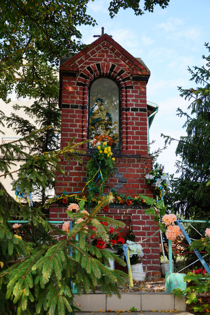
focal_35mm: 44
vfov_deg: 45.0
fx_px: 381
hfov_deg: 30.8
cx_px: 105
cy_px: 158
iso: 100
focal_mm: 29
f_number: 8
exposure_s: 1/100
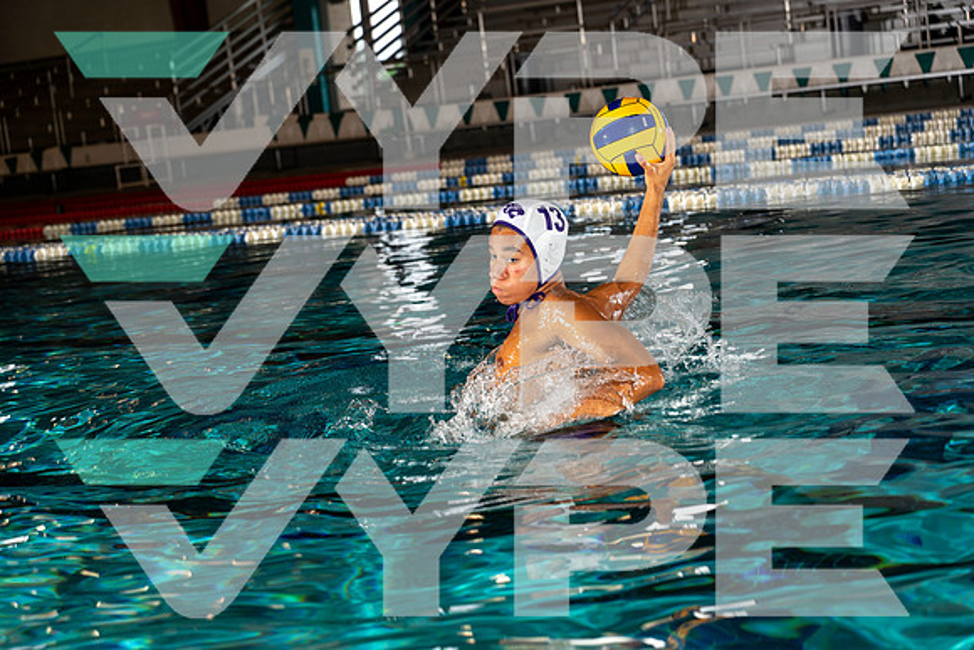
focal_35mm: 70
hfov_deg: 28.8
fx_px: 1894
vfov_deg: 19.5
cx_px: 487
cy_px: 325
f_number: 4
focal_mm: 70
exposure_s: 1/250
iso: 100
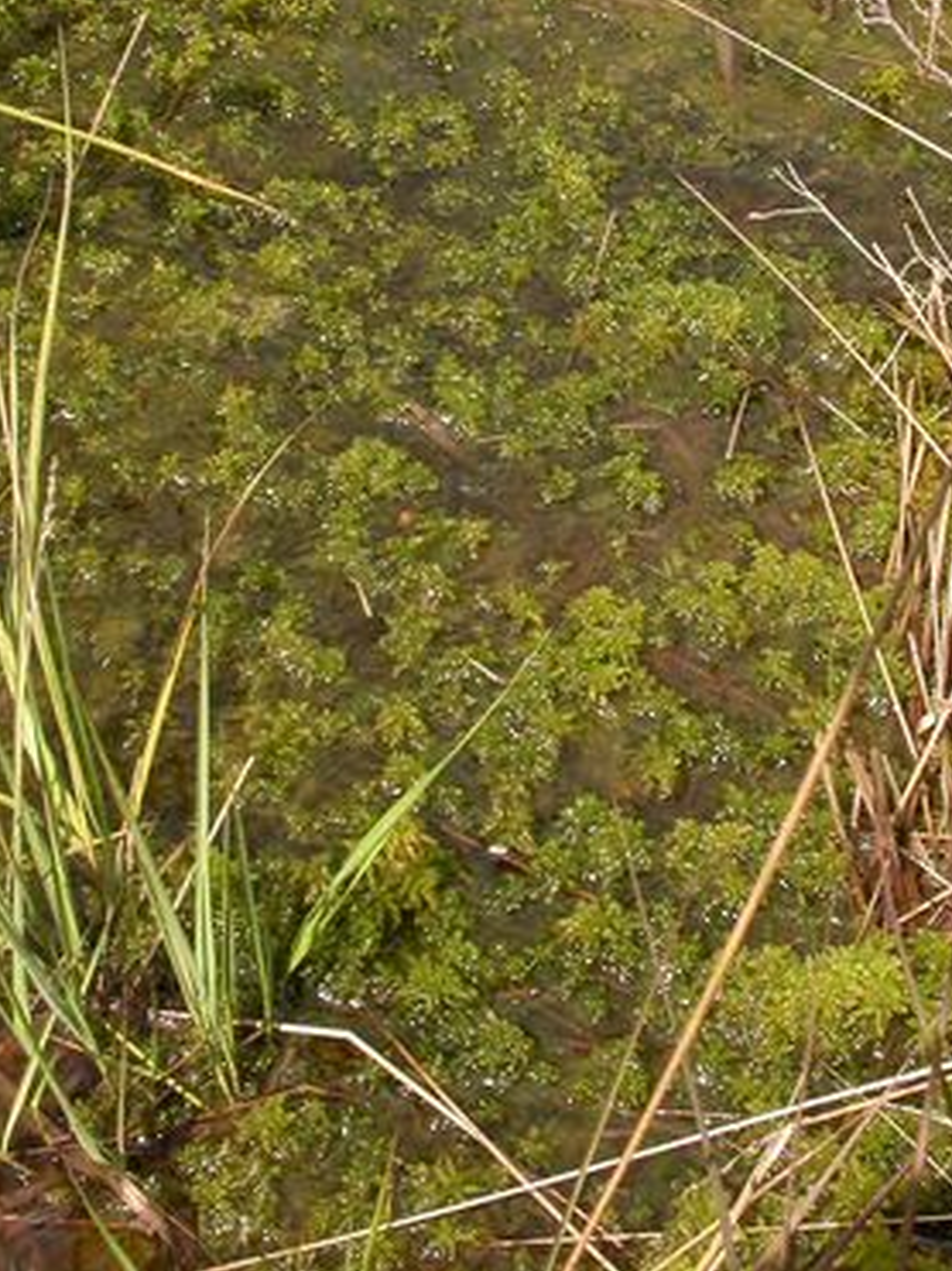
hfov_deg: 23.9
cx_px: 642
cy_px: 322
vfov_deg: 31.2
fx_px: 2238
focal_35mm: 61
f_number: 7.5
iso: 100
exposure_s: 1/197
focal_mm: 7.85
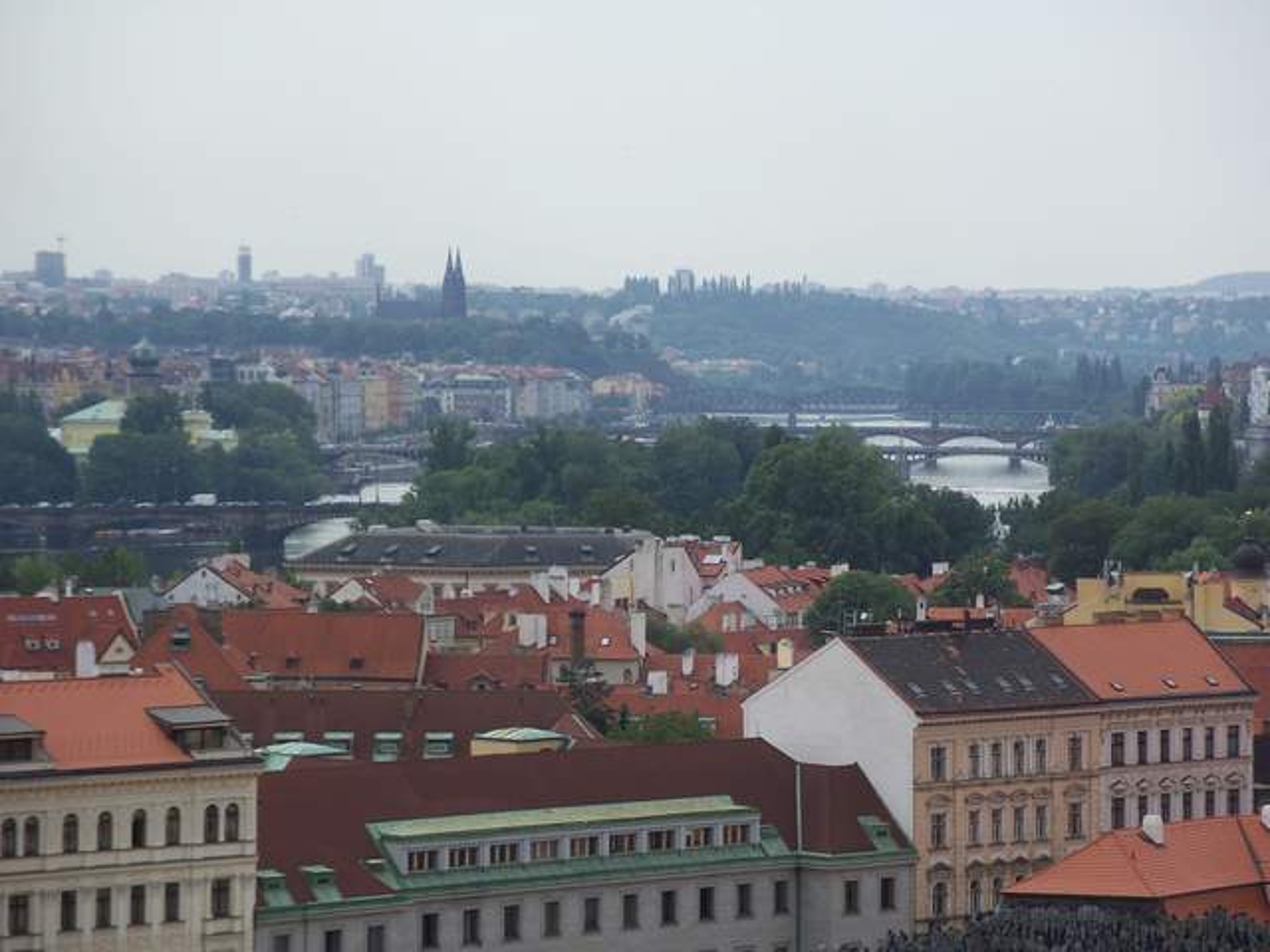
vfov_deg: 9.5
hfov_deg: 12.7
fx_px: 5723
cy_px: 476
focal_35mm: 156
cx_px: 635
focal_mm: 32.9
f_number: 4
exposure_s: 1/500
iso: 64
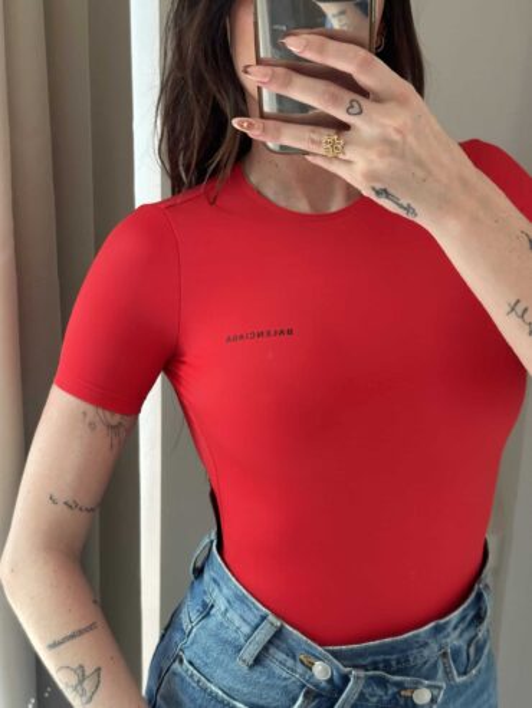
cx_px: 266
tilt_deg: -20.6
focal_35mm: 48
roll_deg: -1.7
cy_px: 354
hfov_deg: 30.3
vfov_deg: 39.6
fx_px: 983
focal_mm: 6.86
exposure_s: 1/60
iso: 200
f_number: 1.78
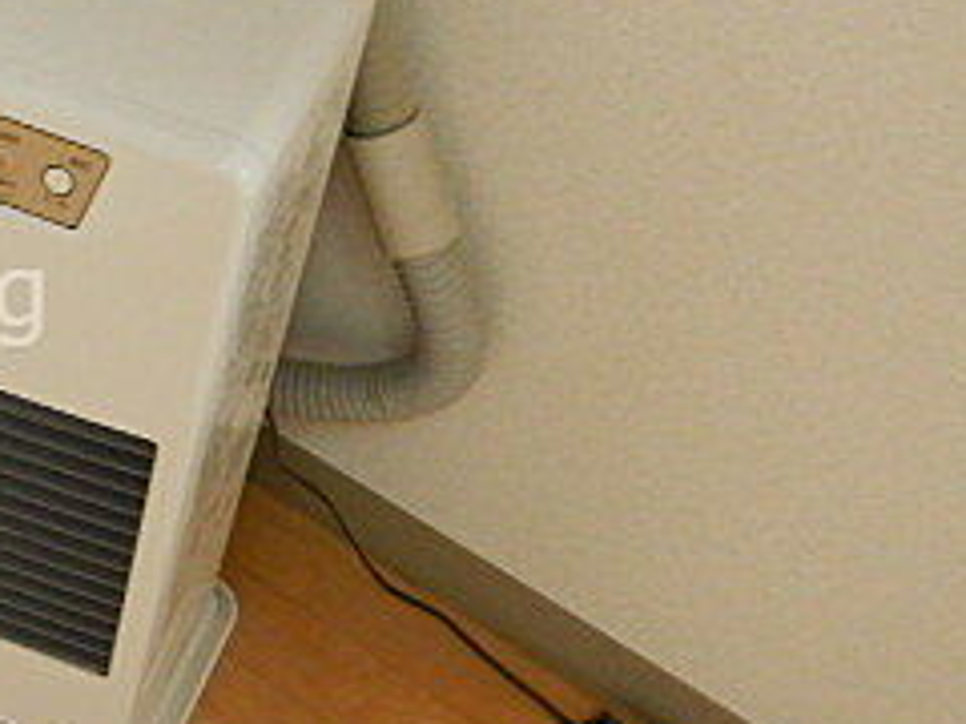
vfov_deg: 22.9
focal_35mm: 64
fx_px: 1786
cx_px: -209
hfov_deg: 26.7
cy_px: 298
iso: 360
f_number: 2.8
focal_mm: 4.3
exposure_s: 1/30
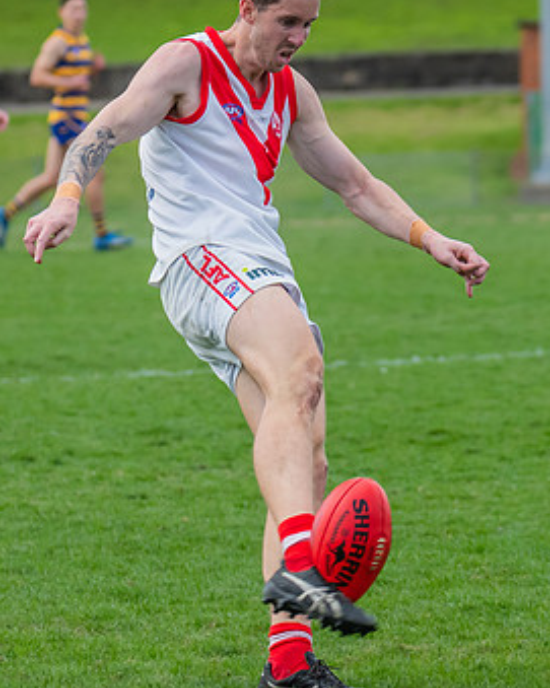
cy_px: 237
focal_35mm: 439
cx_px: 342
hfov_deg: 3.5
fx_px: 8937
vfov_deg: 4.4
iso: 800
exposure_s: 1/1600
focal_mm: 170
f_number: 5.6
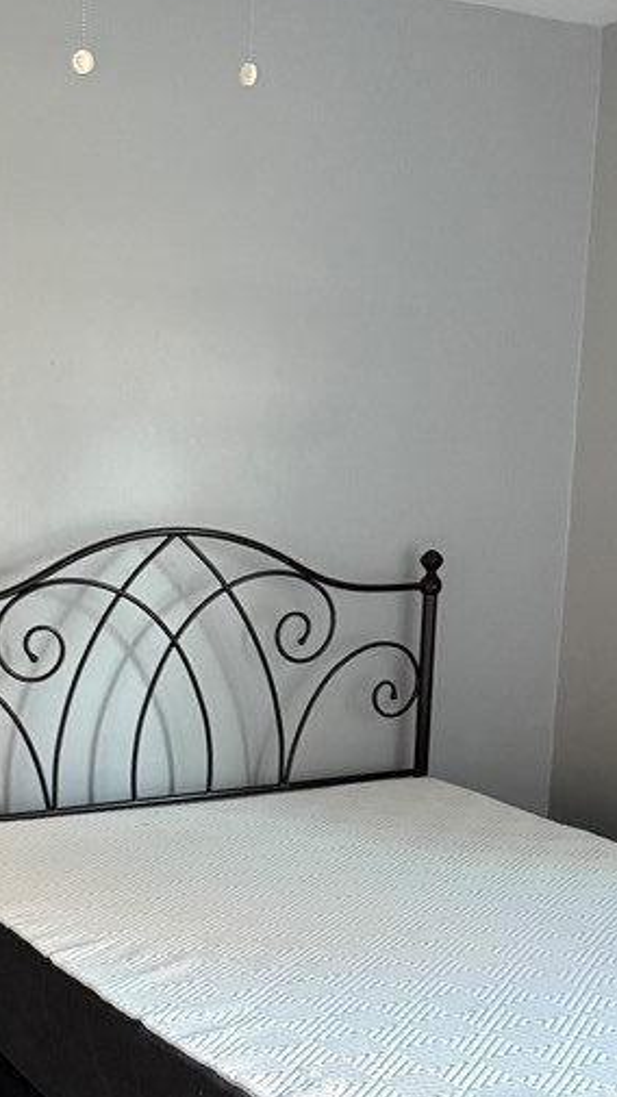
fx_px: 1542
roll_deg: +0.2
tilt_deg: -11.7
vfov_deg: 38.3
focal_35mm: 53
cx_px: 187
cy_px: 799
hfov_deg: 22.5
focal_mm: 6.76
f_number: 1.78
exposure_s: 1/44
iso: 800
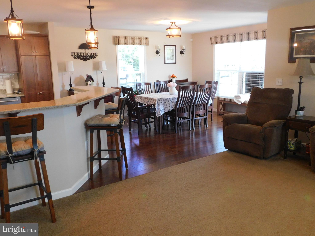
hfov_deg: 60.0
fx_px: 273
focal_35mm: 30
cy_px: 118
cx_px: 158
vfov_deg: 46.8
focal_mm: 5.3
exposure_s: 1/25
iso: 400
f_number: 3.2
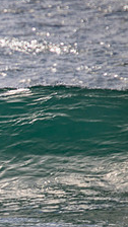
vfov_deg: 1.0
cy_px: 134
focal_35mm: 2175
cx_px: -162
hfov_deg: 0.6
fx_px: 13124
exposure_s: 1/2000
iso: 640
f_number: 11
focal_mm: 800
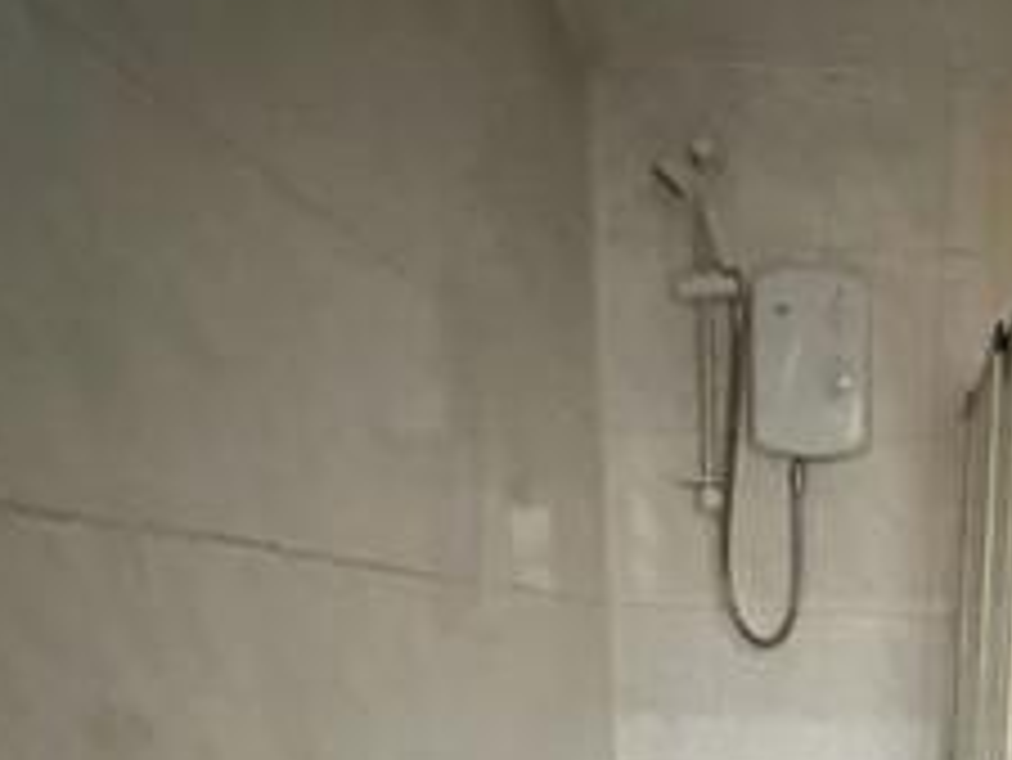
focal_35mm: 37
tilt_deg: -16.8
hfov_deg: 45.5
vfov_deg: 30.2
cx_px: 909
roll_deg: -1.4
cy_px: 1003
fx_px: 1082
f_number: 1.8
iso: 800
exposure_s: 1/50
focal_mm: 1.57
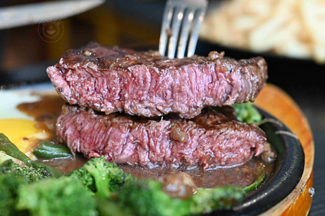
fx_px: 677
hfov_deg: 27.0
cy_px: 108
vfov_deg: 18.2
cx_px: 162
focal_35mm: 75
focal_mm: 50
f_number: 3.2
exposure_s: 1/200
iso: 4000
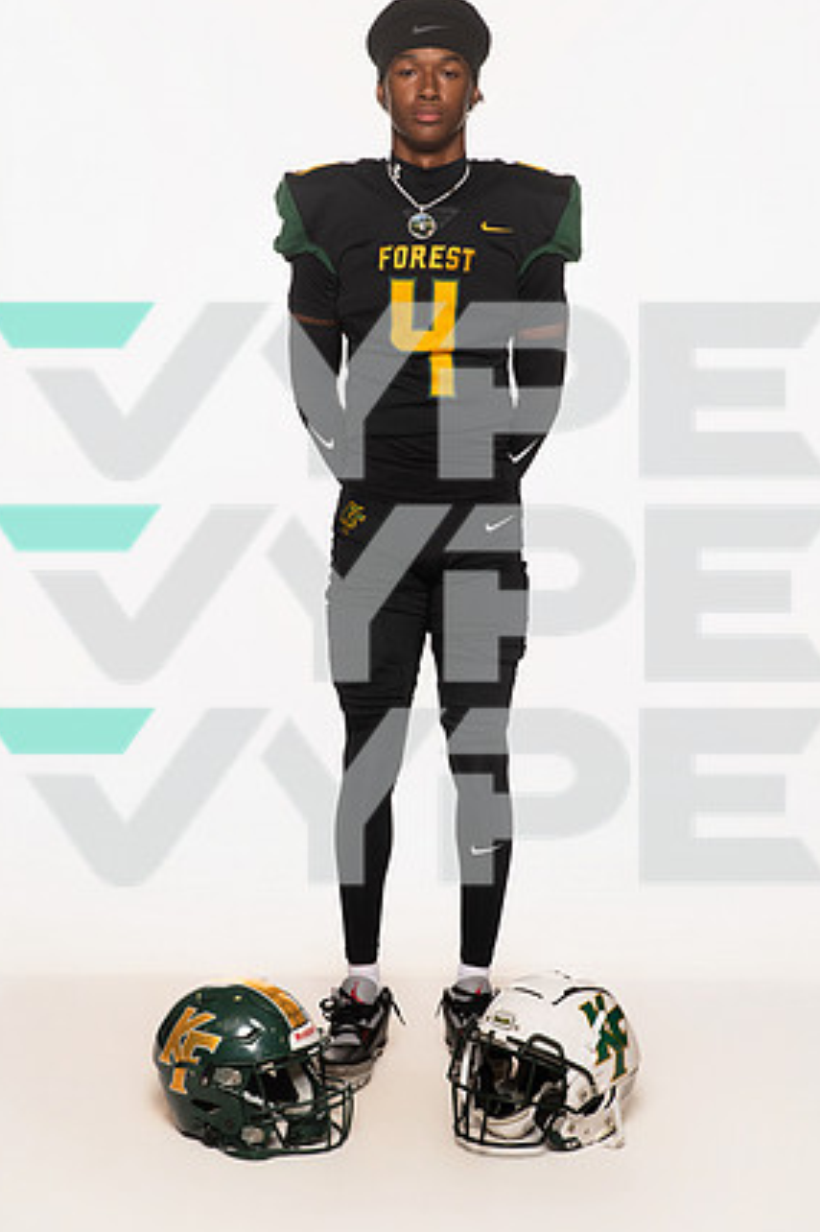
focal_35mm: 61
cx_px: 411
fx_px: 2086
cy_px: 596
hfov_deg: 22.2
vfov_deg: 32.9
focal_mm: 58
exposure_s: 1/320
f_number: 7.1
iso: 800
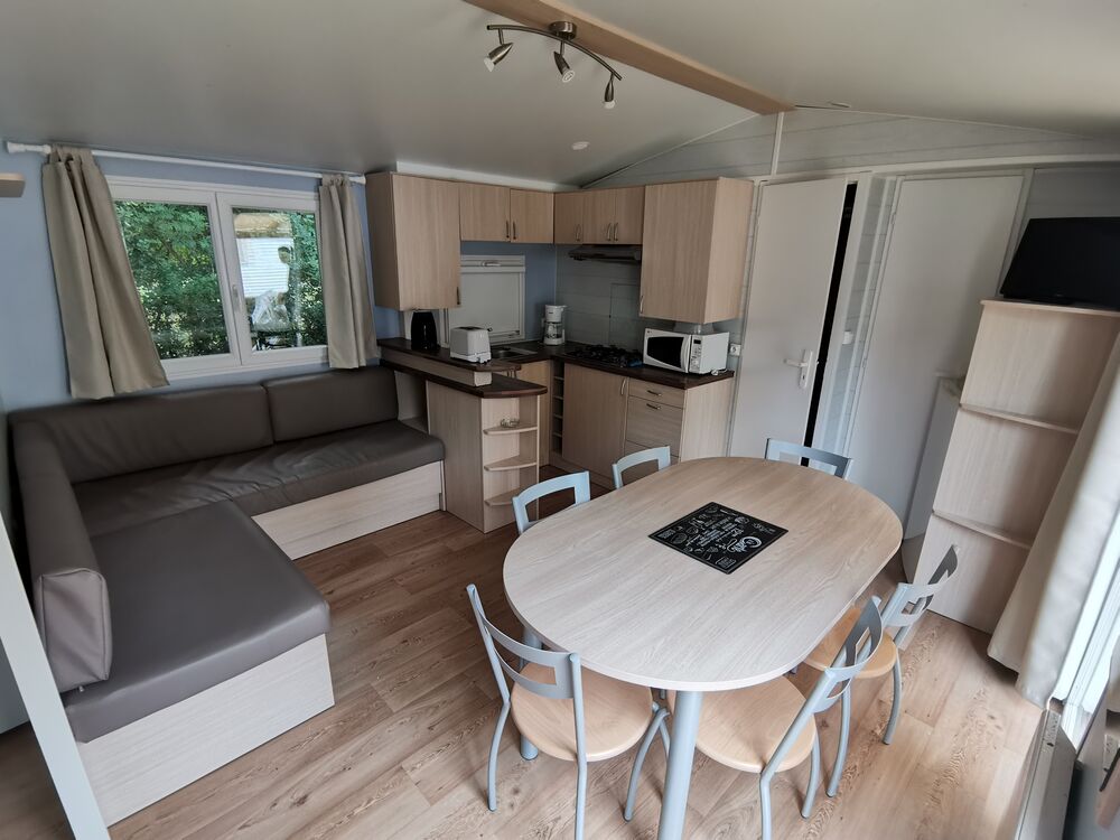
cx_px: 560
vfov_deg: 74.7
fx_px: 550
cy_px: 420
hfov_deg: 91.0
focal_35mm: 17
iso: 160
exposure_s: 1/100
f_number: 2.2
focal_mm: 2.23
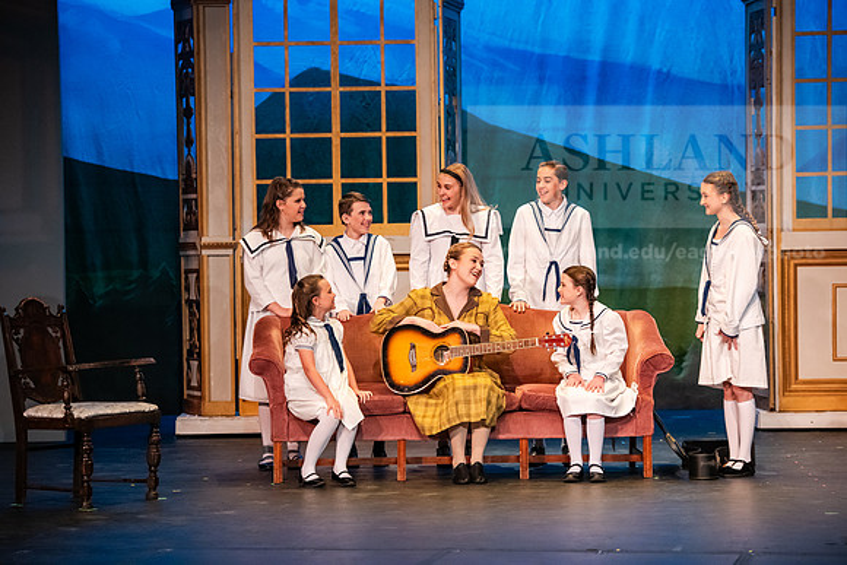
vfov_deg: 11.0
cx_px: 424
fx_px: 2942
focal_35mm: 125
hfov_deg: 16.4
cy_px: 282
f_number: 3.2
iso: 3200
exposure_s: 1/200
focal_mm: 125
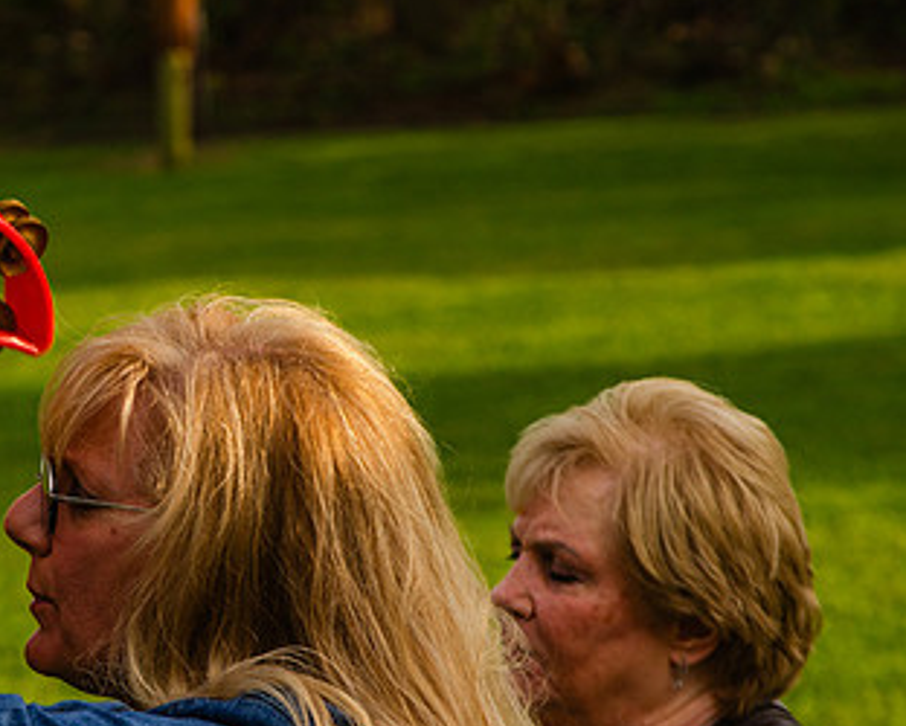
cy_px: 488
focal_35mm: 326
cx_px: 70
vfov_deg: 4.8
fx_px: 8747
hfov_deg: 5.9
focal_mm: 125
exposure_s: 1/250
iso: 200
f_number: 8
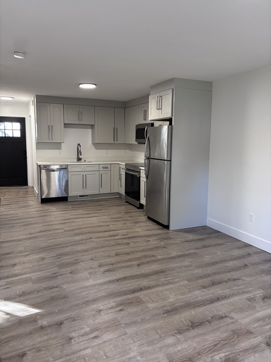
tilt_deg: -8.1
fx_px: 271
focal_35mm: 26
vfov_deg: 67.3
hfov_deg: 53.1
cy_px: 181
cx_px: 136
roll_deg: -0.4
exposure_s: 1/60
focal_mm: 5.96
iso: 125
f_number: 1.6
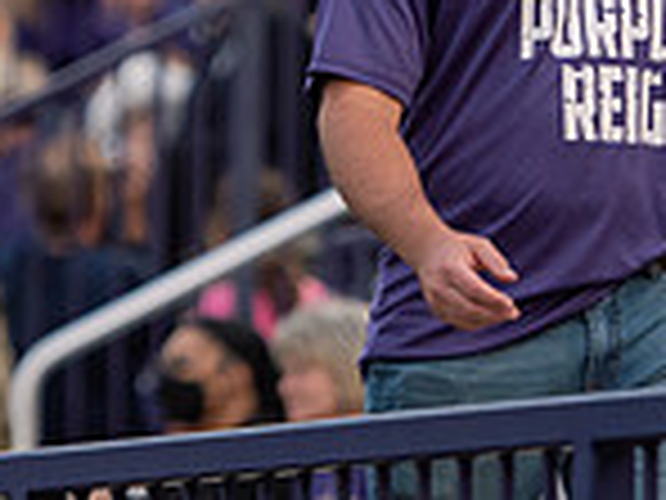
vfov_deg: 2.8
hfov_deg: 3.8
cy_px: -160
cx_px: 414
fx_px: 10120
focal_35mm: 526
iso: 2000
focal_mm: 140
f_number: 3.2
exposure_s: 1/800
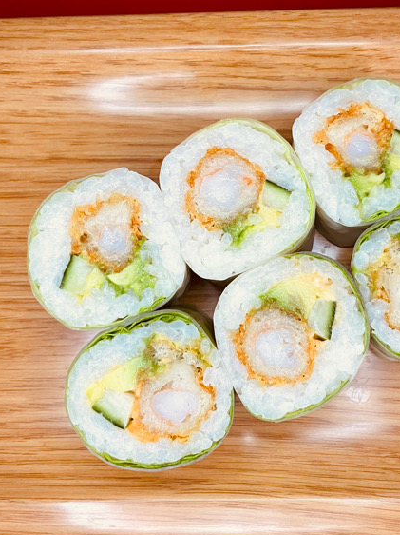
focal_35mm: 37
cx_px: 249
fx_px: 570
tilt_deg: -82.1
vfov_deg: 50.1
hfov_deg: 38.4
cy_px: 243
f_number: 1.6
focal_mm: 4.2
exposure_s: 1/60
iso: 320
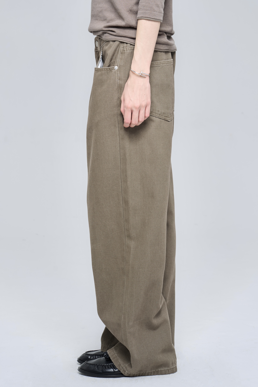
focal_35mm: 85
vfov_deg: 23.9
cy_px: 194
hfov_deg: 16.1
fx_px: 914
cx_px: 129
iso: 200
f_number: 8
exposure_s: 1/125
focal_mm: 85
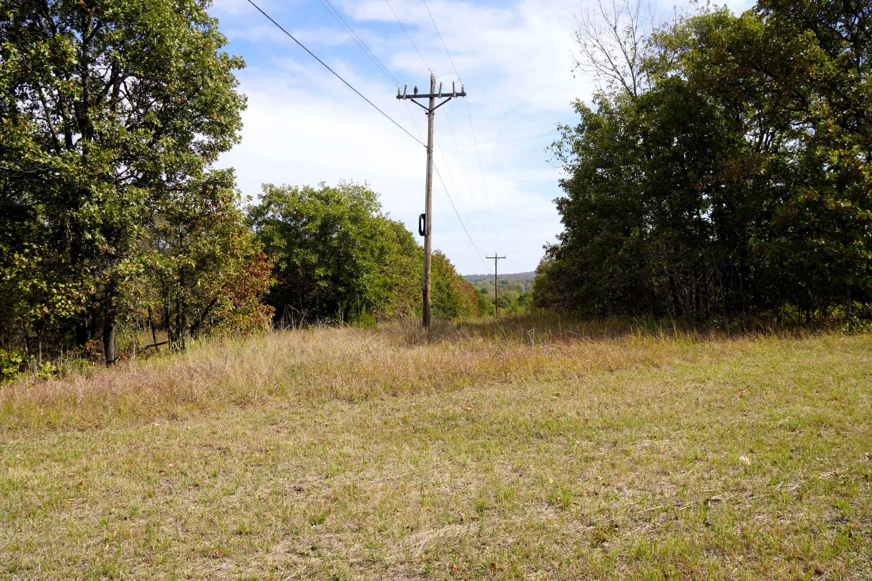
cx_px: 436
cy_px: 290
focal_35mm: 30
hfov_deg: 61.9
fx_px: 727
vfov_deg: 43.6
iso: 100
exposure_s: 1/125
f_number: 9
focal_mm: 20
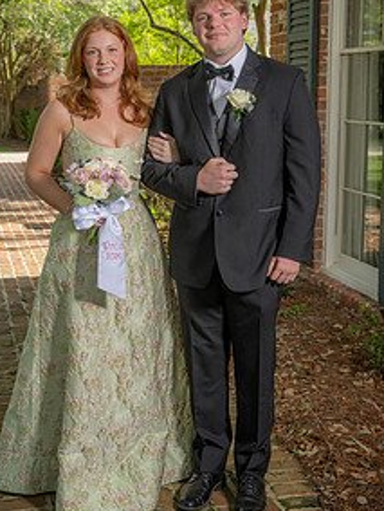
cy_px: 226
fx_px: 856
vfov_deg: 33.2
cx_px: 187
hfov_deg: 25.3
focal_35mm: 58
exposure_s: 1/160
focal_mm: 38
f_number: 5.6
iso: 100
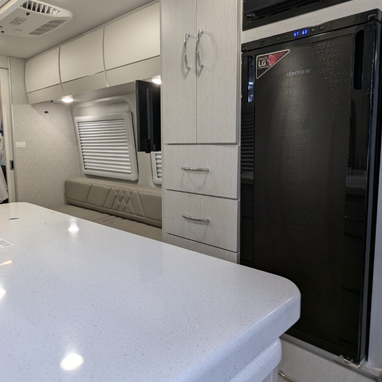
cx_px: 185
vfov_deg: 60.9
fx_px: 325
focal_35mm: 26
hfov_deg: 60.9
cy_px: 181
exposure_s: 1/40.8
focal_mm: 2.35
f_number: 2.2
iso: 50
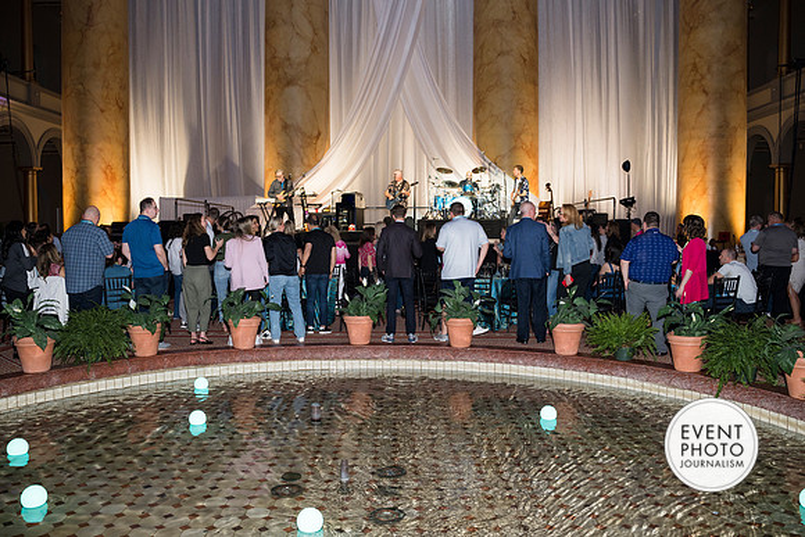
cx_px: 402
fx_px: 641
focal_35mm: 29
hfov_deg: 64.2
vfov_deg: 45.4
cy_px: 268
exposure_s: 1/100
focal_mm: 28
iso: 800
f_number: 4
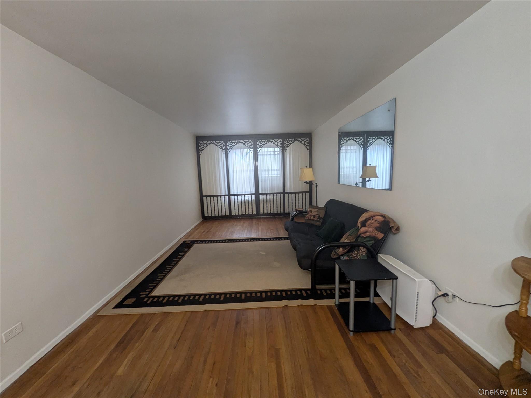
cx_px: 266
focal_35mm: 14
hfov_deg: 102.1
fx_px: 215
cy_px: 199
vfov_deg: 85.7
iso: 147
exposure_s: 1/40
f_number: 2.2
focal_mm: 1.83
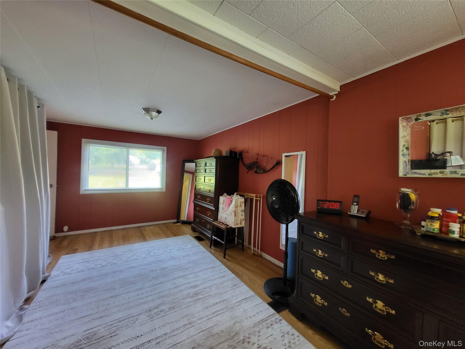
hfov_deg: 106.2
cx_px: 232
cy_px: 174
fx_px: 175
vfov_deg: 89.9
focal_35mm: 13
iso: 400
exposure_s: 1/60
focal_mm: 1.74
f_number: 2.2
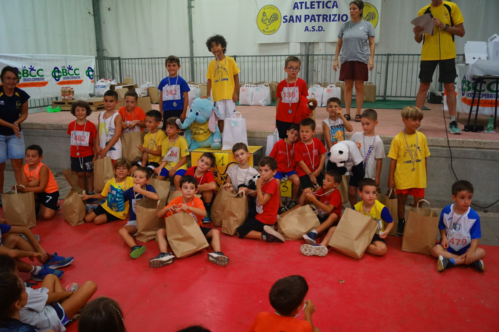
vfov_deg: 47.9
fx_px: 374
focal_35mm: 27
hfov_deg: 67.4
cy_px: 166
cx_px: 250
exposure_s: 1/125
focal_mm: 18
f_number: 3.5
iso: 2000
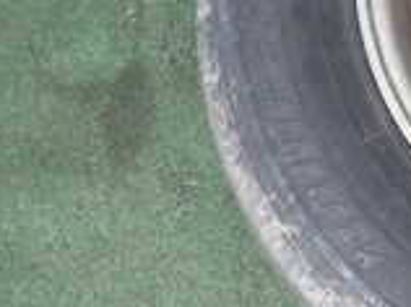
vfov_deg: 12.7
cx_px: 645
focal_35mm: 114
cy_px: -39
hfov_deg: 15.7
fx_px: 1351
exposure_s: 1/100
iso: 200
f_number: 2.3
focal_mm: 5.4
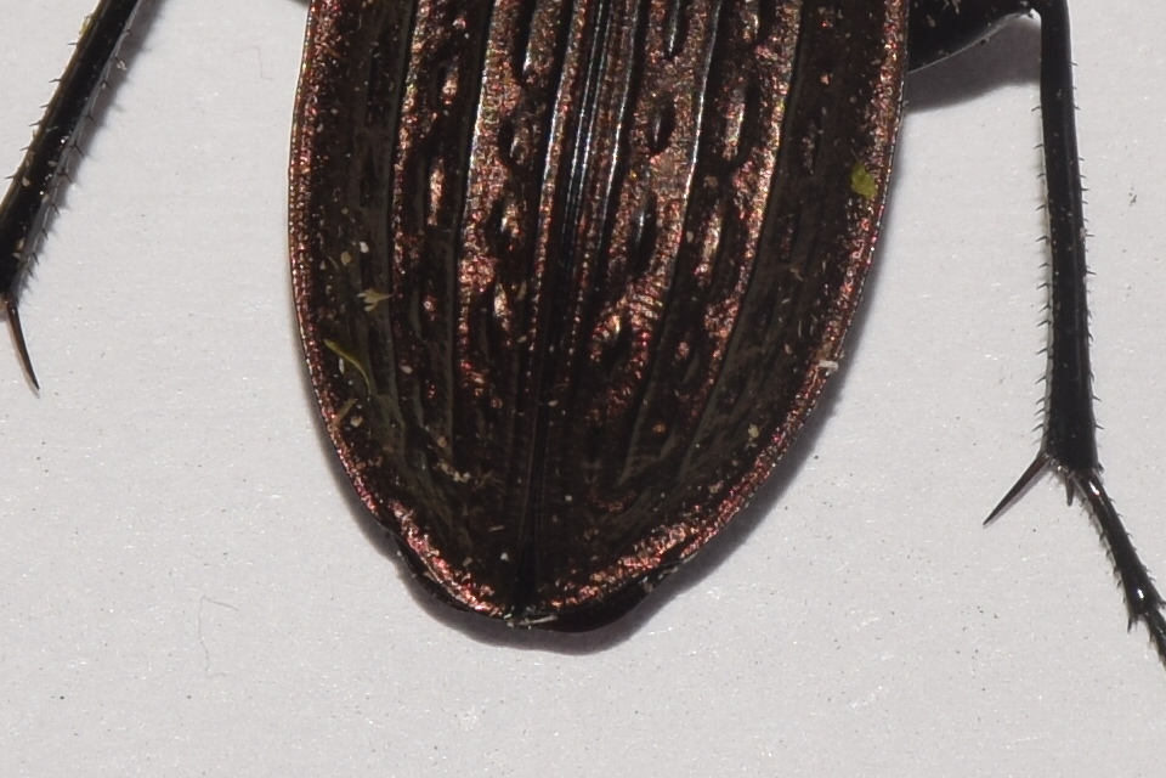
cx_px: 583
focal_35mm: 210
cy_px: 389
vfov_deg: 6.5
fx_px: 6801
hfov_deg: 9.8
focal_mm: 140
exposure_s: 1/160
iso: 100
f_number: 13
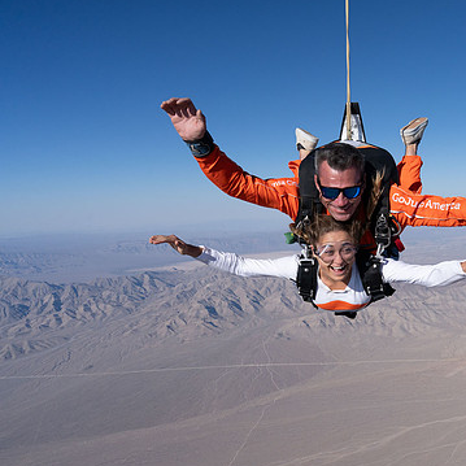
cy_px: 246
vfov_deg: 49.7
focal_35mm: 33
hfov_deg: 47.7
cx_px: 356
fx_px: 503
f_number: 11
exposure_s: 1/2000
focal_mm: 24
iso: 800
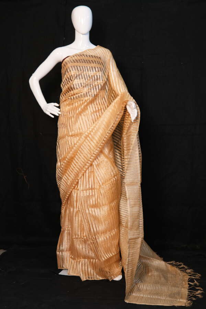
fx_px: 386
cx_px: 103
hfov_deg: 29.9
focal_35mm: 45
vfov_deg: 43.6
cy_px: 154
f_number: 2.8
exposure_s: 1/100
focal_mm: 30
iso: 500
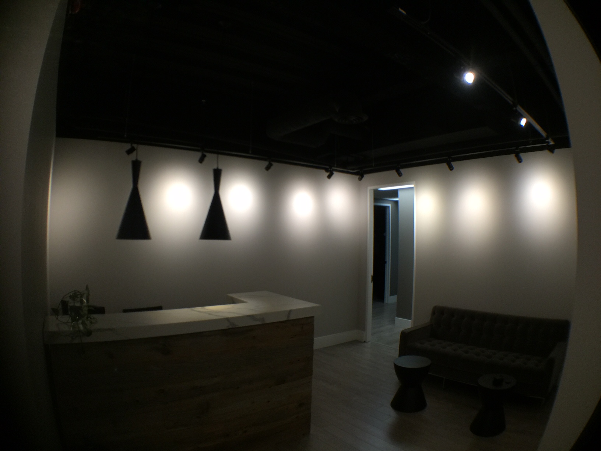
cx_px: 300
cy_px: 226
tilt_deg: +1.6
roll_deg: -1.2
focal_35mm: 29
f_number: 2.2
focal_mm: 4.15
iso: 32
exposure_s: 1/40
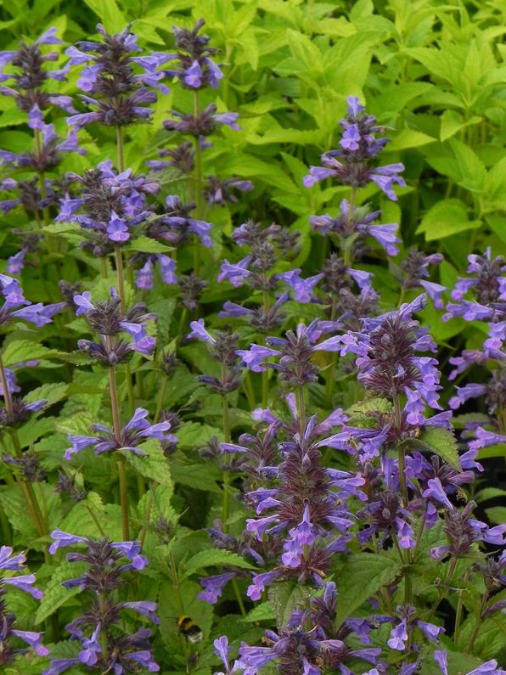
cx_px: 254
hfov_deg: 9.1
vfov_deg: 12.1
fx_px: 3178
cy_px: 339
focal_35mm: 163
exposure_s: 1/160
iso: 160
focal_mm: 28.8
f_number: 5
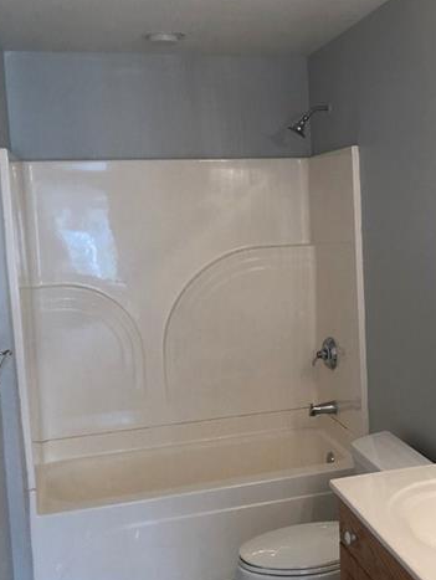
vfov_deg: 41.2
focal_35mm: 46
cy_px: 289
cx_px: 340
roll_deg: +1.2
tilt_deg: -4.3
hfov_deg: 30.9
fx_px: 771
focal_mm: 4
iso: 40
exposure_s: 1/30
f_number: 1.8
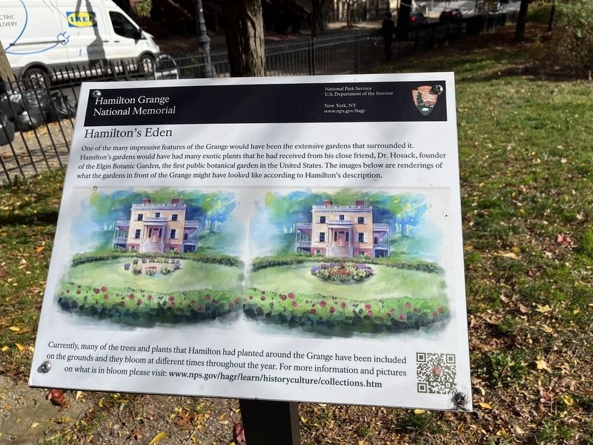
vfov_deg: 53.1
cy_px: 222
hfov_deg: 67.3
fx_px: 445
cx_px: 296
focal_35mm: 26
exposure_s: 1/4854
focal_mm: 5.1
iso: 50
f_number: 1.6
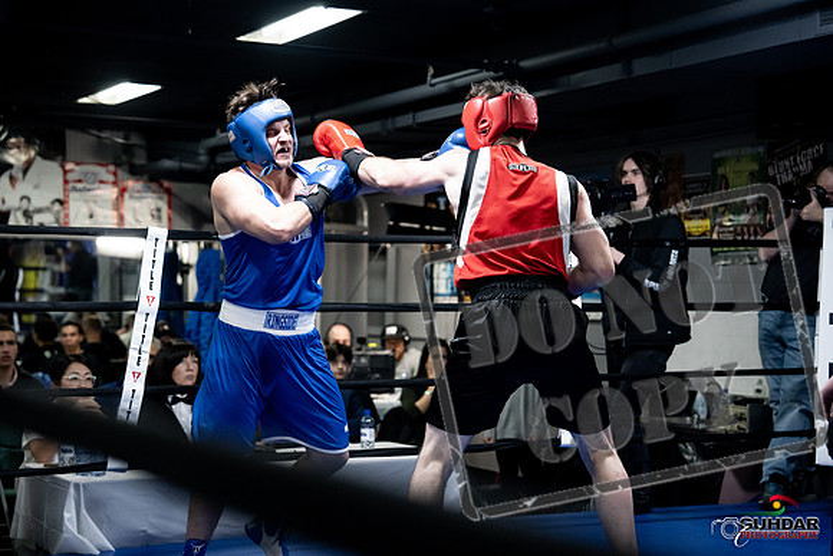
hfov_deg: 28.8
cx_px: 416
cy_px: 278
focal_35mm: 70
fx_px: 1620
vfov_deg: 19.5
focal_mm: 70
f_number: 2.8
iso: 8000
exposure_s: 1/1000
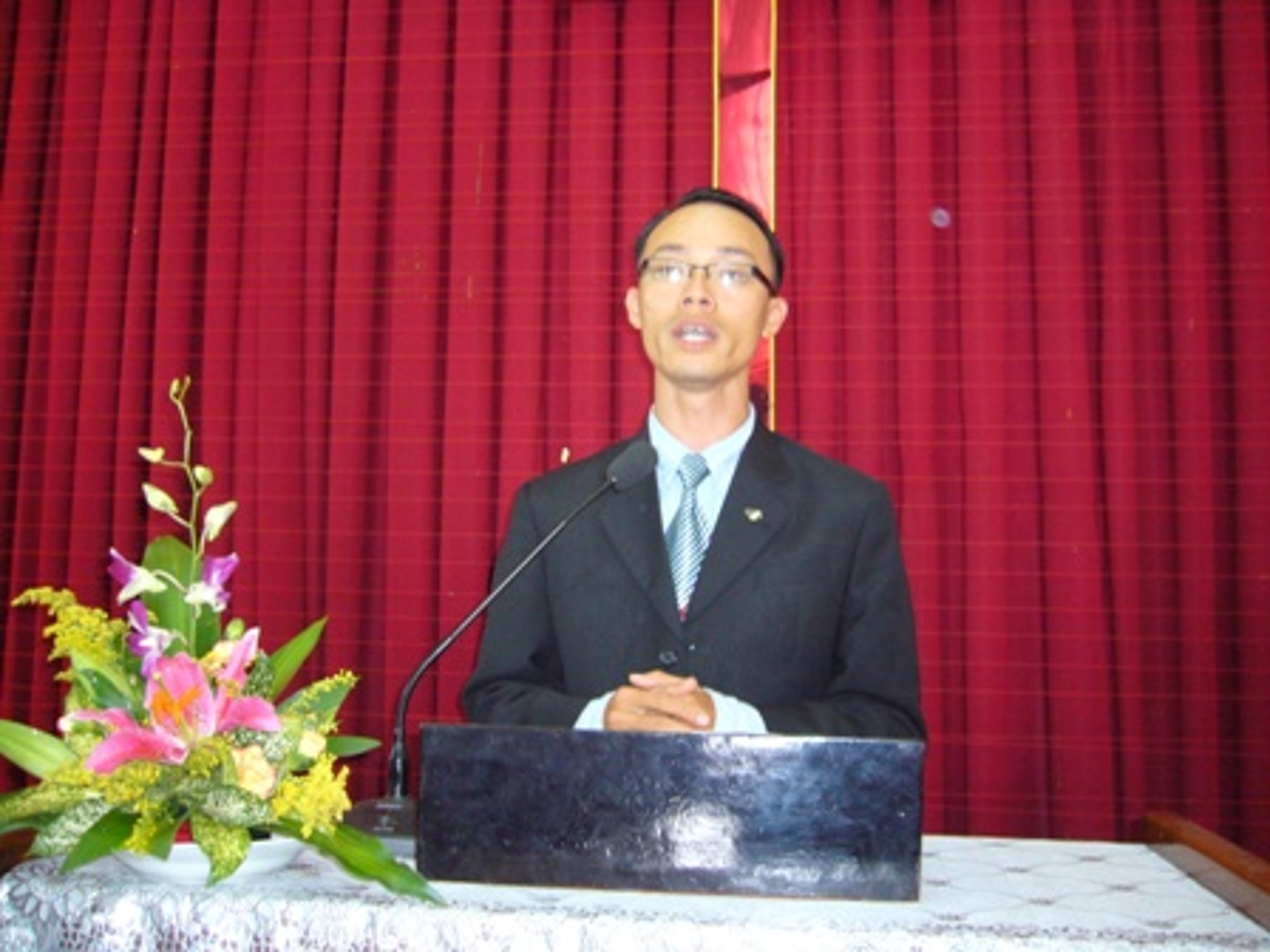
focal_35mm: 35
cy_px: 476
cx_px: 635
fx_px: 1284
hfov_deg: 52.6
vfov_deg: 40.7
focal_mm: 5.8
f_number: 2.8
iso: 160
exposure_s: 1/8
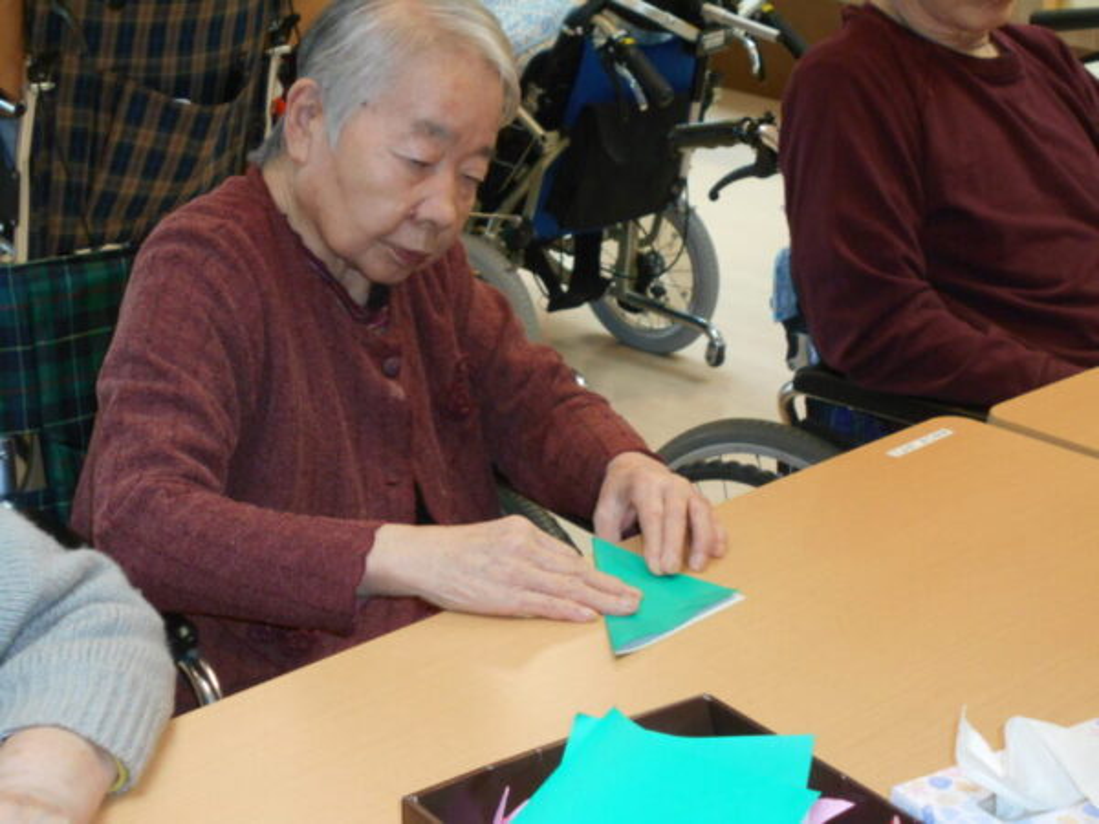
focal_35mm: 76
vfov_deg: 19.4
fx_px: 2413
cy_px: 412
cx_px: 550
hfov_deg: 25.7
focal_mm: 13.5
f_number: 5.8
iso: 400
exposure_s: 1/60
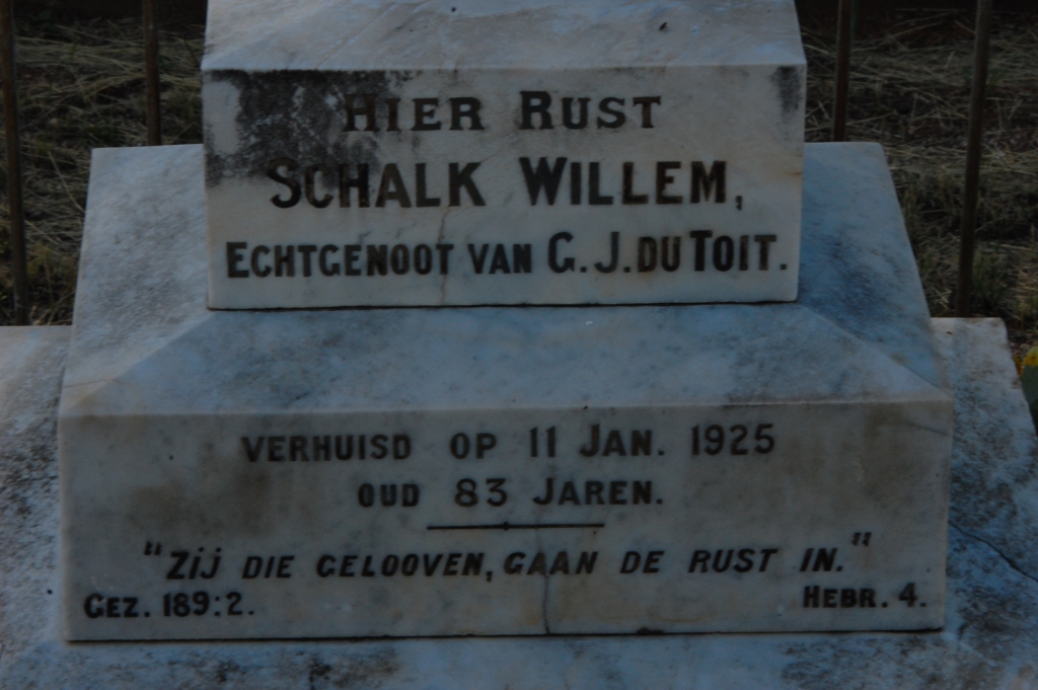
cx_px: 519
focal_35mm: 150
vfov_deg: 9.1
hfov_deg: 13.7
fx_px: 4321
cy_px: 345
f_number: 22
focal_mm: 100
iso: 400
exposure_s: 1/60
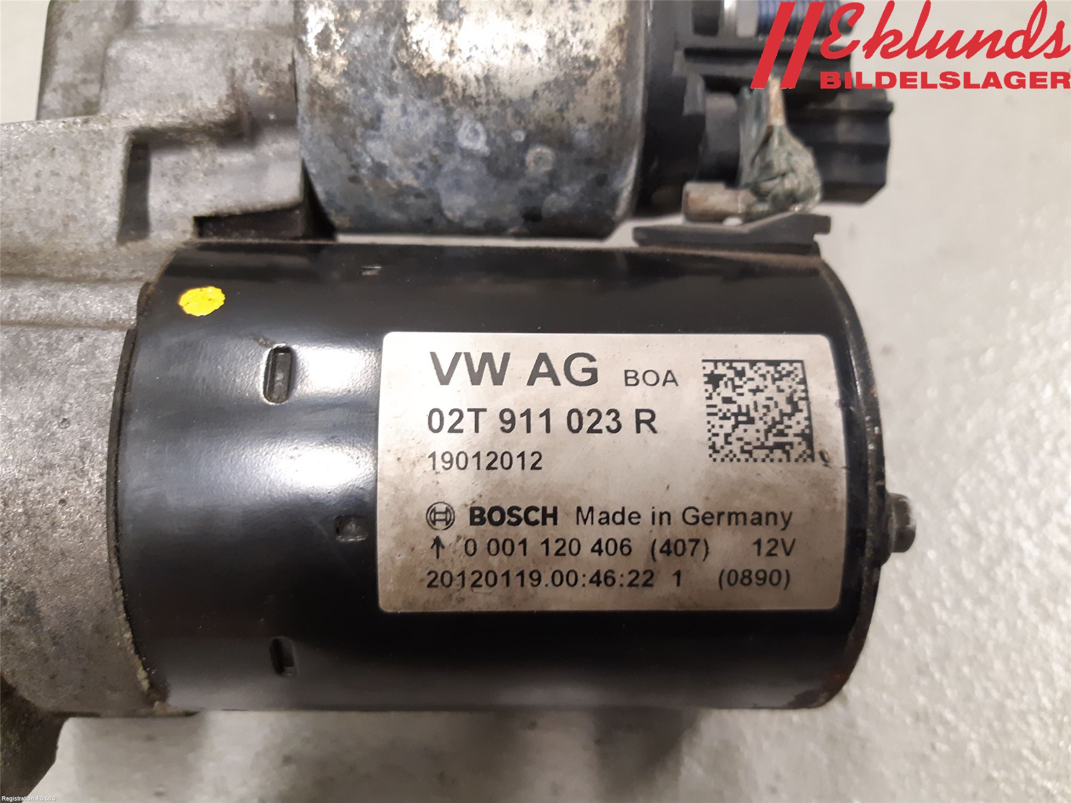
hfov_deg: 67.3
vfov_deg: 53.1
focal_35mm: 26
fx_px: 804
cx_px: 536
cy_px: 402
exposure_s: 1/33
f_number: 1.7
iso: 200
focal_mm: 3.93
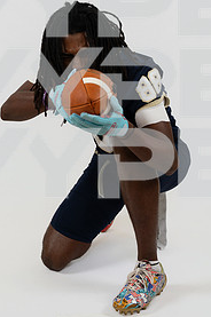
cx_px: 87
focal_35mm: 84
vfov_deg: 23.9
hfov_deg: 16.1
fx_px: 744
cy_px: 84
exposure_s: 1/125
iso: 250
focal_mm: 51.9
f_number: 3.5
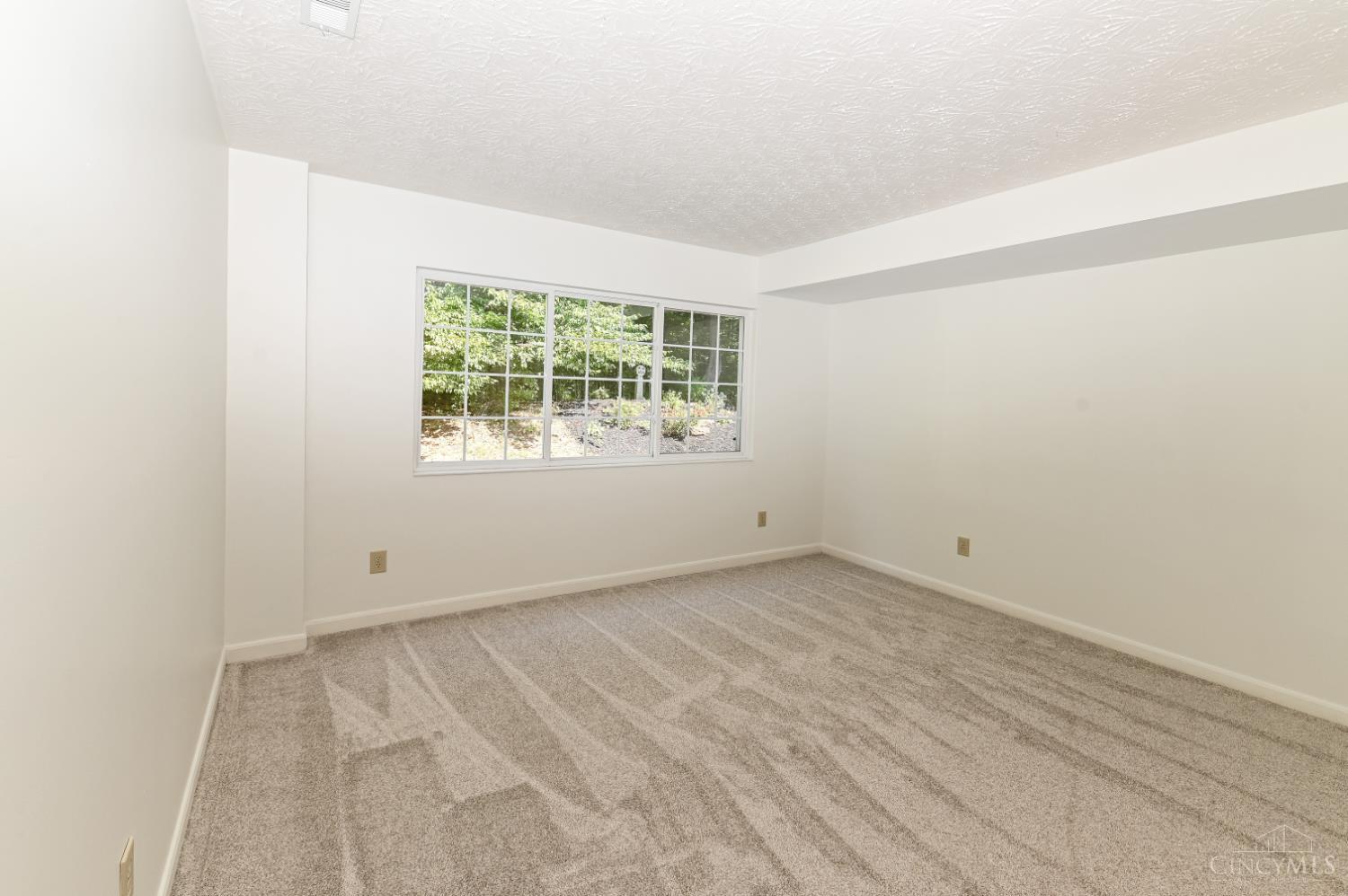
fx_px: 561
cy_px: 448
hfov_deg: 100.4
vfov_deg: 77.2
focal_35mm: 15
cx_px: 674
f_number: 8
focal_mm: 15
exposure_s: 1/60
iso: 250
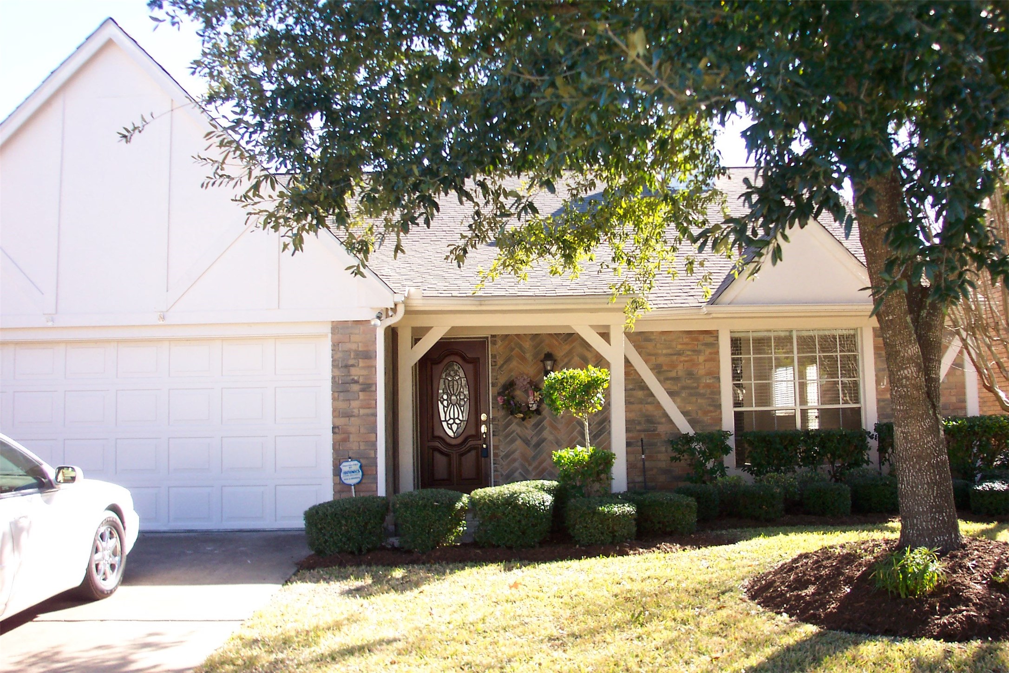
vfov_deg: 37.9
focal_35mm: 35
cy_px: 336
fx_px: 981
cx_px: 504
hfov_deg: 54.4
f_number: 2.8
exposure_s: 1/350
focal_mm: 7.5
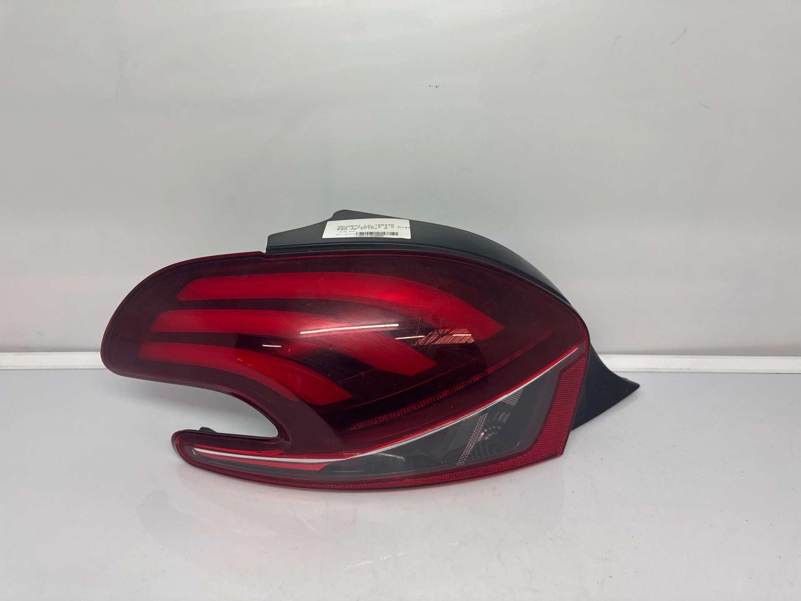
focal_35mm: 24
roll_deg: -1.2
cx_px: 400
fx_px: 555
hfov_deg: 71.6
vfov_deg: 56.8
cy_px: 300
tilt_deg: -23.6
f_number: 1.78
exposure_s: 1/100
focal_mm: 6.76
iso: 125
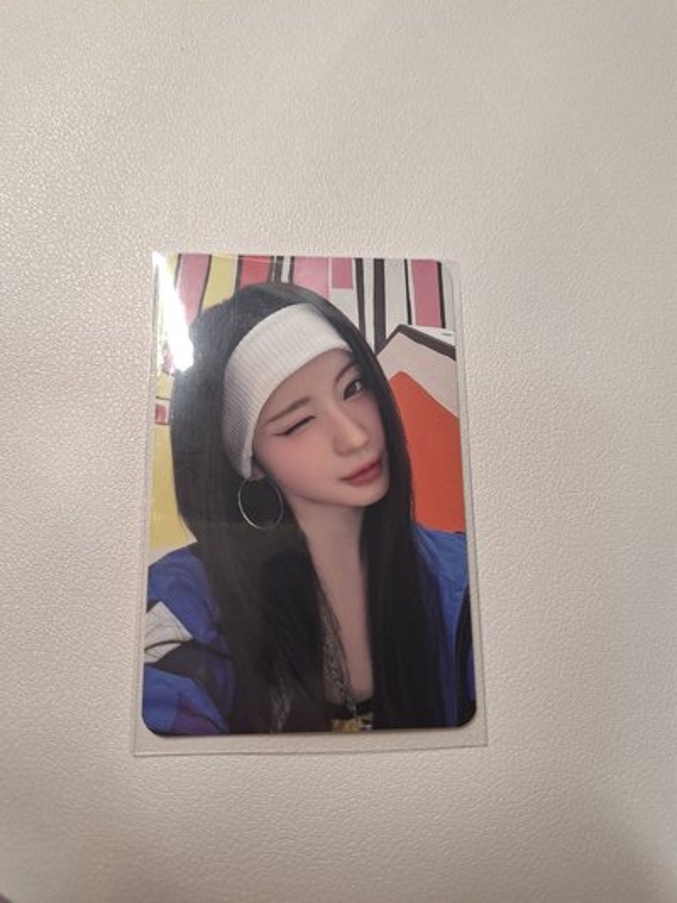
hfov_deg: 58.9
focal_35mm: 23
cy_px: 452
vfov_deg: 73.9
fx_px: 600
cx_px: 338
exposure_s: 1/120
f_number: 1.8
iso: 125
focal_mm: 5.54
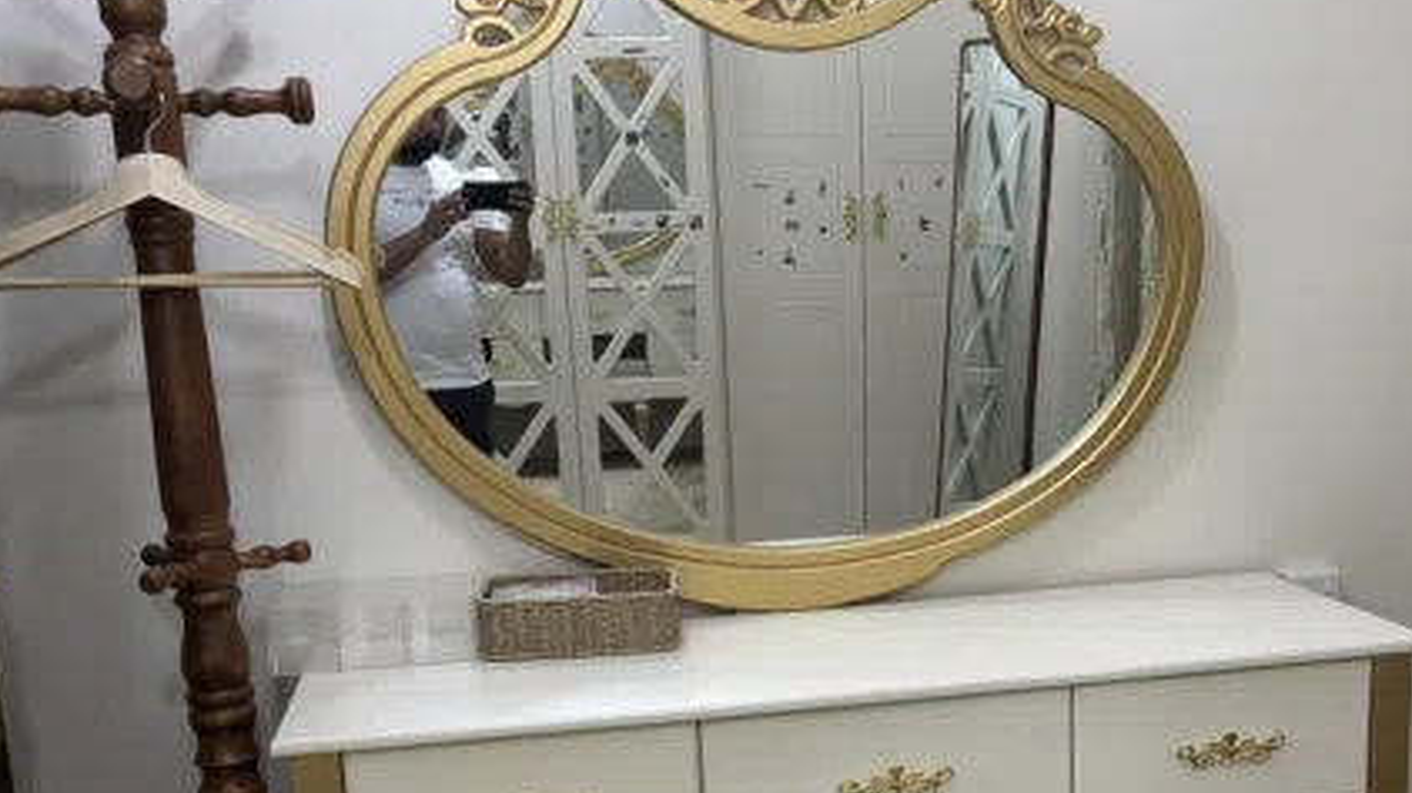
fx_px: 1609
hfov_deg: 47.1
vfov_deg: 27.3
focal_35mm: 43
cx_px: 843
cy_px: 592
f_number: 1.6
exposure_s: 1/40
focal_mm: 5.96
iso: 640
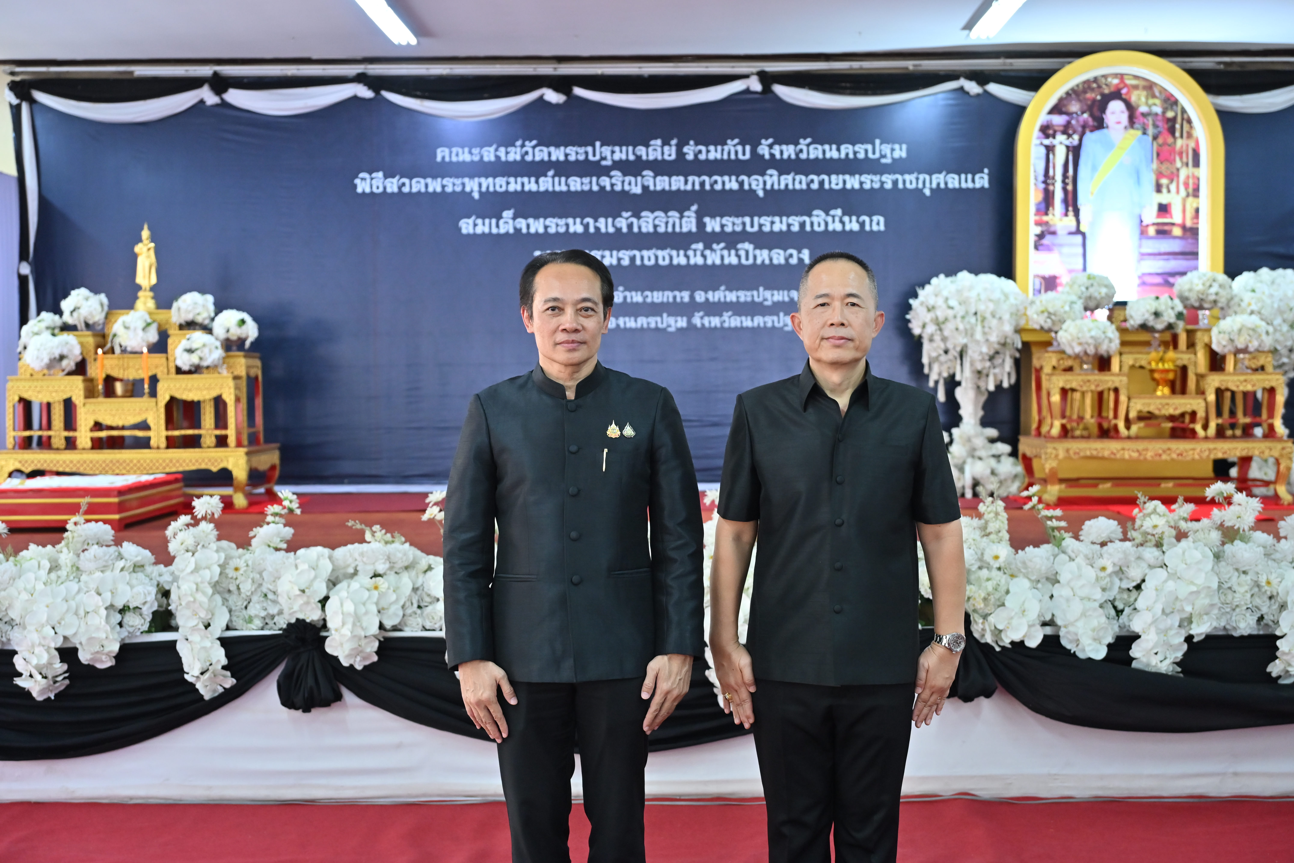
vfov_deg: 26.5
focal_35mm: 51
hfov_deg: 38.9
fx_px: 1833
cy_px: 432
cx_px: 647
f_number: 4
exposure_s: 1/250
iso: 1600
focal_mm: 51
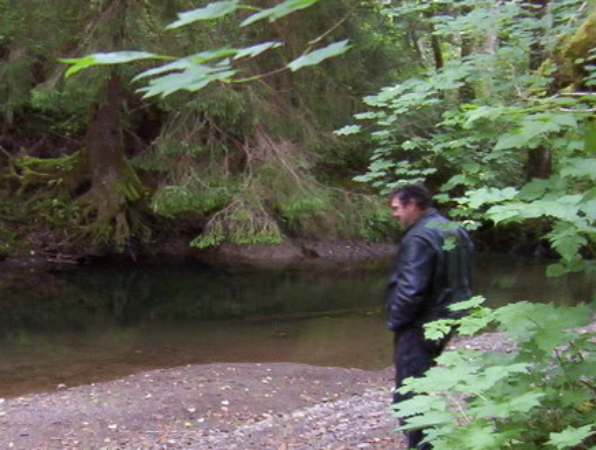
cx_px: 97
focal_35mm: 66
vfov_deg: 22.0
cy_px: 372
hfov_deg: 28.5
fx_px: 1139
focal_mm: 5.54
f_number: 2.76
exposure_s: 1/16
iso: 200
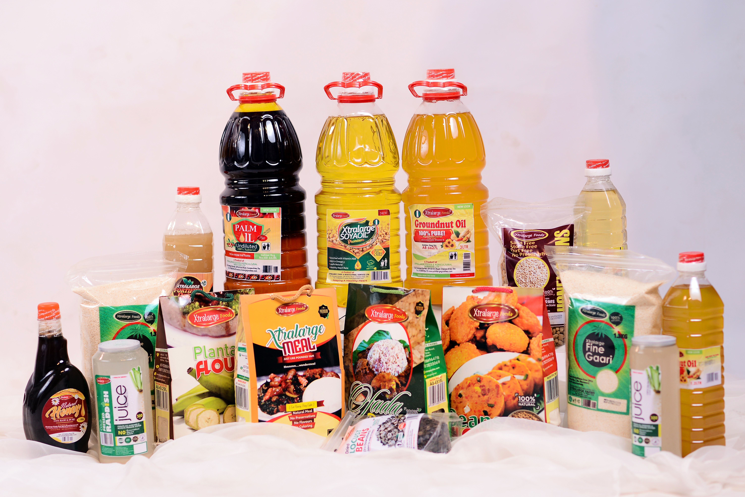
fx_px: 1760
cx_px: 372
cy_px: 248
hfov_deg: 23.9
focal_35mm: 85
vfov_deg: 16.1
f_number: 5.6
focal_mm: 85
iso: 250
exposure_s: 1/200
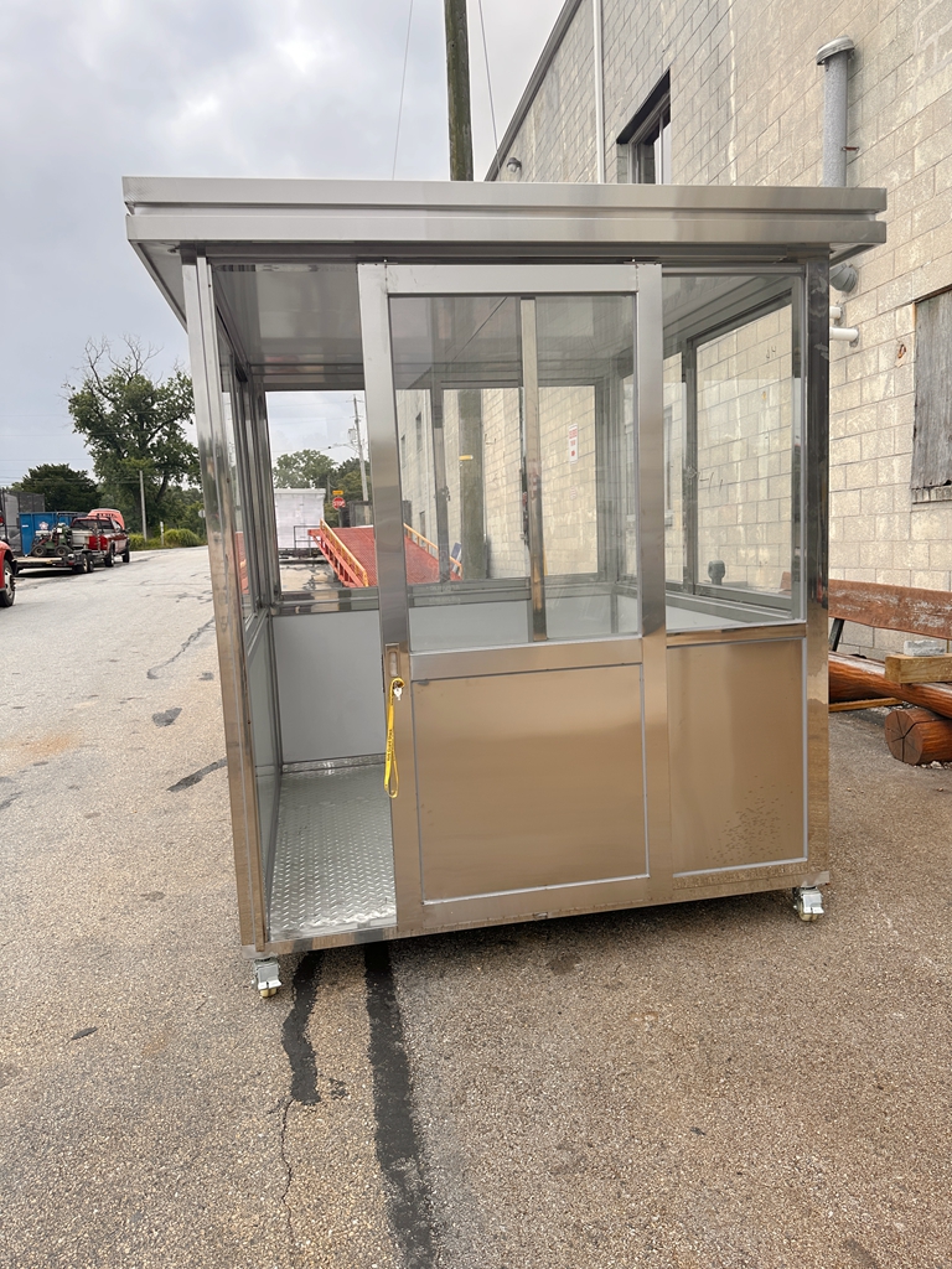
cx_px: 476
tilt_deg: -4.4
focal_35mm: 24
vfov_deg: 71.6
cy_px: 634
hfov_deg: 56.8
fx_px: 880
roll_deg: +1.0
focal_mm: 6.86
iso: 80
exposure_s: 1/2882
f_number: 1.78
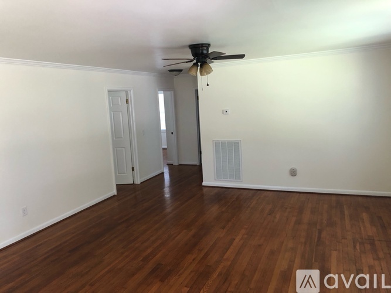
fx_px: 316
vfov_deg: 49.7
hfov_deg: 63.5
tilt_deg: -8.1
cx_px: 196
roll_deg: +3.1
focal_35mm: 28
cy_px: 146
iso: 40
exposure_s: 1/15
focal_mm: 3.99
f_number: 1.8
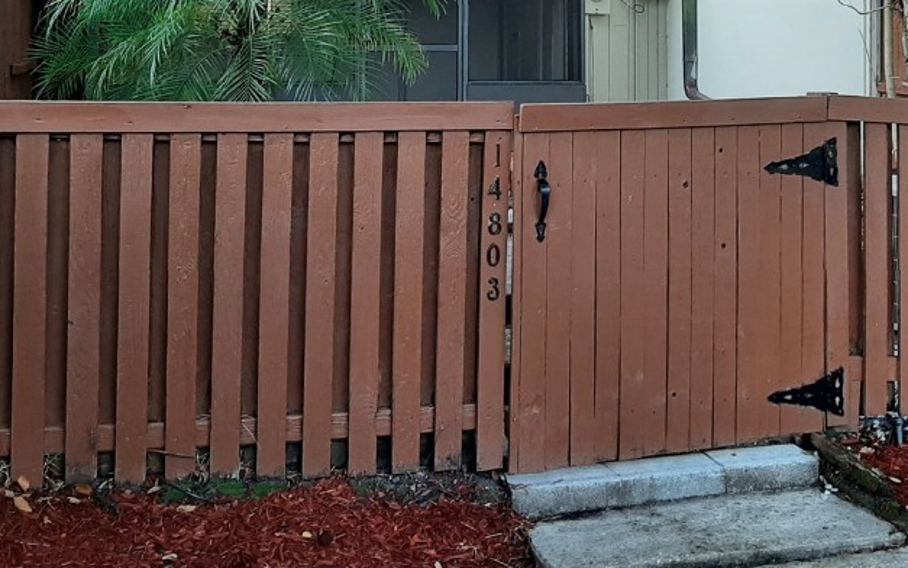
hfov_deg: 44.2
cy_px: 32
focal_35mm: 45
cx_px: 517
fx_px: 1114
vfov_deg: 27.3
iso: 50
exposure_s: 1/120
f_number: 1.7
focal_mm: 3.93
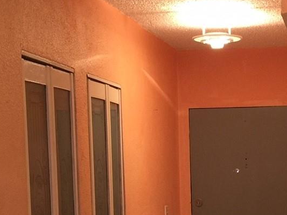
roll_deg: -0.3
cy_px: 243
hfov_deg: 22.1
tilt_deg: -5.6
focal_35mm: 87
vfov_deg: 16.4
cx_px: 242
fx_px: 721
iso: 50
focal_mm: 4.15
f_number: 2.2
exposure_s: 1/15
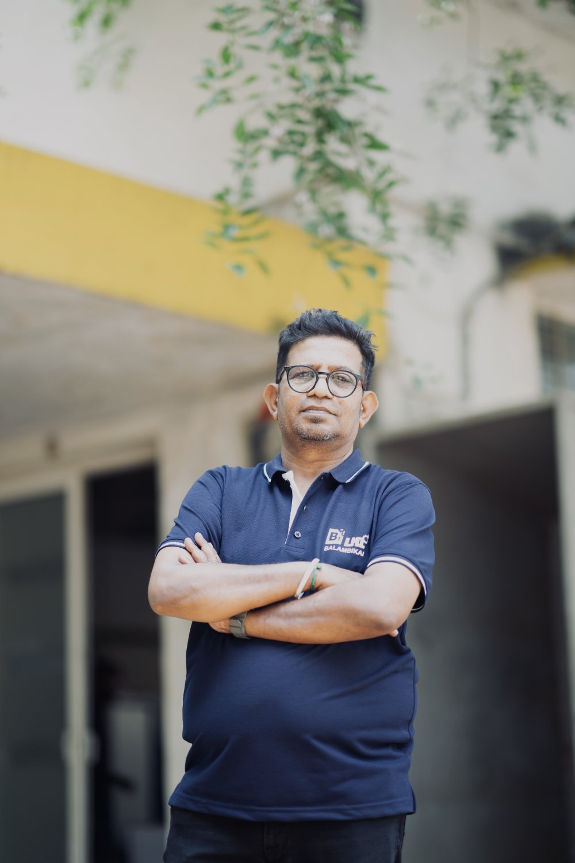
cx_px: 288
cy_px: 432
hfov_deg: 16.1
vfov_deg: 23.9
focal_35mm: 85
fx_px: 2036
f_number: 1.4
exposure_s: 1/400
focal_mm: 85
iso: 100
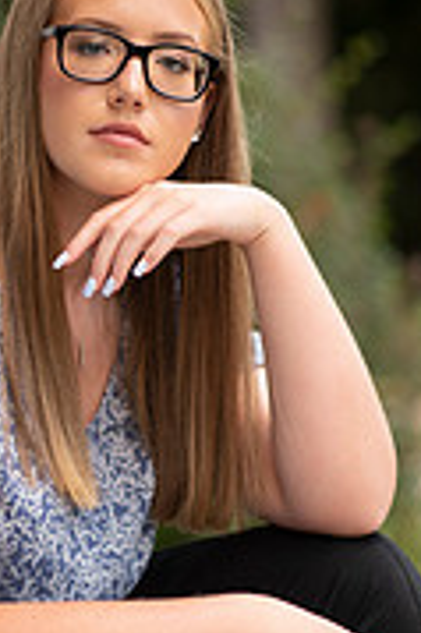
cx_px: 42
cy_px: 396
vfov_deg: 9.6
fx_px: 3761
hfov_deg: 6.4
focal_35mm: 214
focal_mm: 85
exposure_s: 1/200
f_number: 1.8
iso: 125
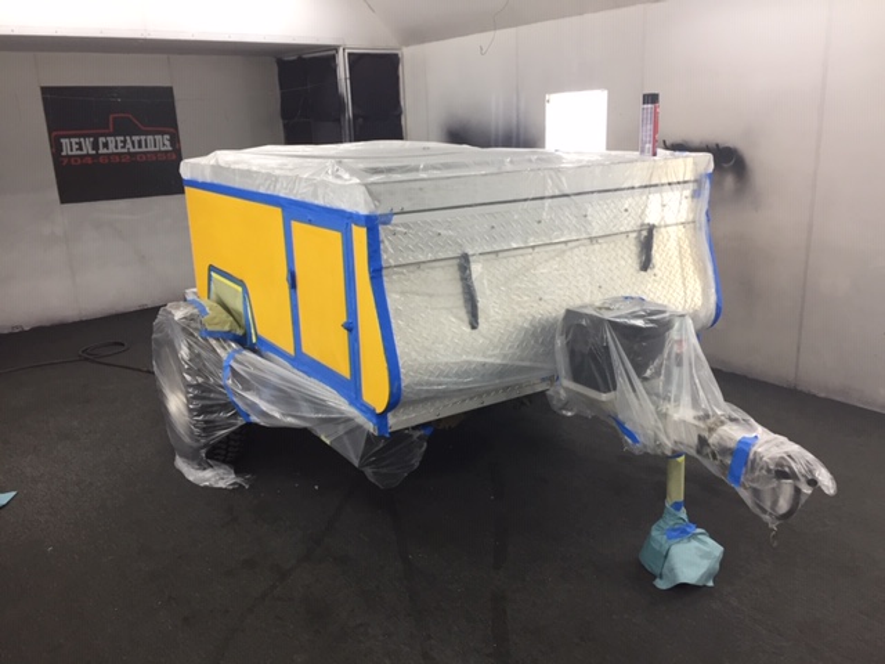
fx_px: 741
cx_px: 442
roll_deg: +1.6
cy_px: 332
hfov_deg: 61.7
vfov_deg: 48.2
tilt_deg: -15.4
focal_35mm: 29
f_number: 2.2
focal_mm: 4.15
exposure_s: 1/40
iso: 40
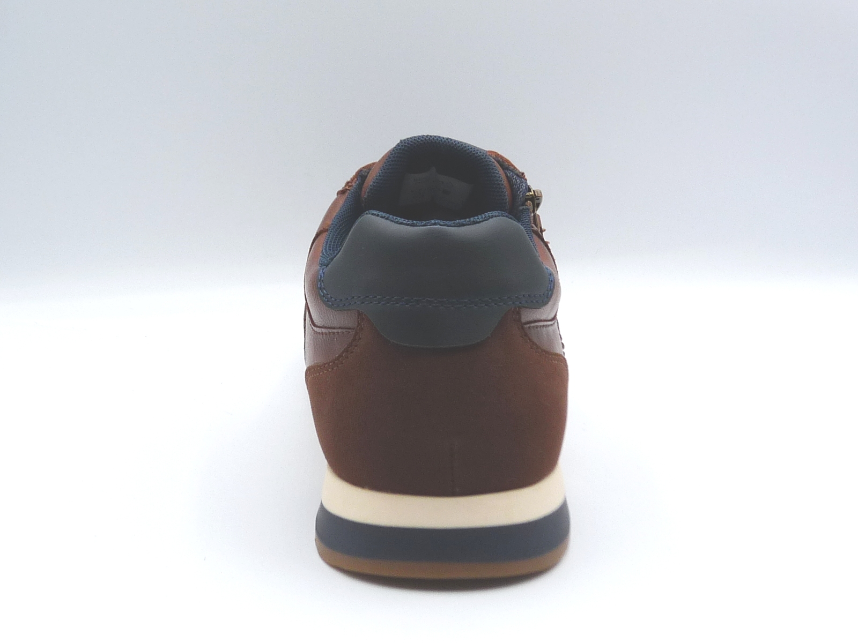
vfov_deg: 30.3
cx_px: 429
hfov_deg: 39.7
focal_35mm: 48
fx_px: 1190
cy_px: 322
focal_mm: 4.8
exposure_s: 1/250
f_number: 4.5
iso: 100
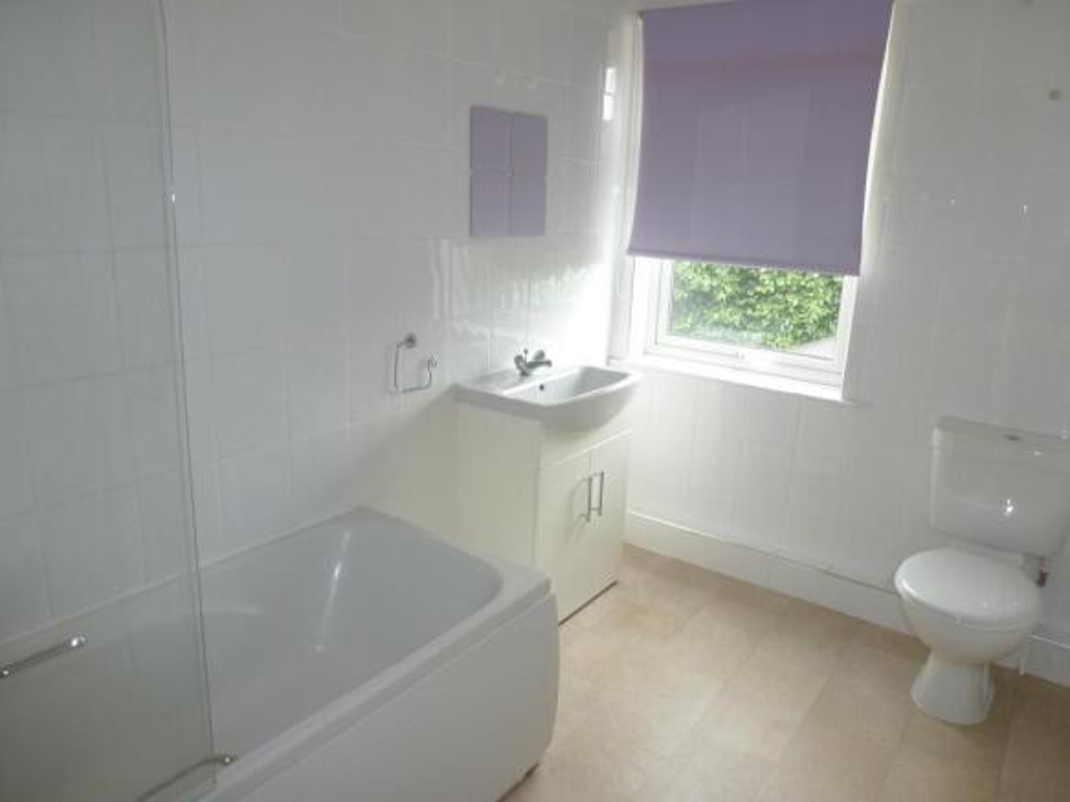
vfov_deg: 56.8
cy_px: 401
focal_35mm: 24
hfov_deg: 71.6
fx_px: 742
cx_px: 535
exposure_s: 1/30
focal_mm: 4.3
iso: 100
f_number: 3.3
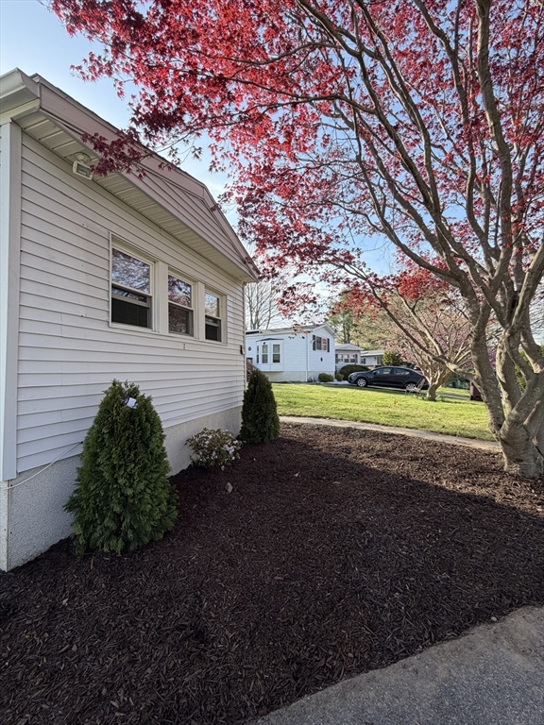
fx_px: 293
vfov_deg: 102.1
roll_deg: +1.0
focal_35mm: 14
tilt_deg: +1.0
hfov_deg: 85.7
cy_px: 362
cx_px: 272
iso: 50
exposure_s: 1/502
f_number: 2.2
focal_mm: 2.22
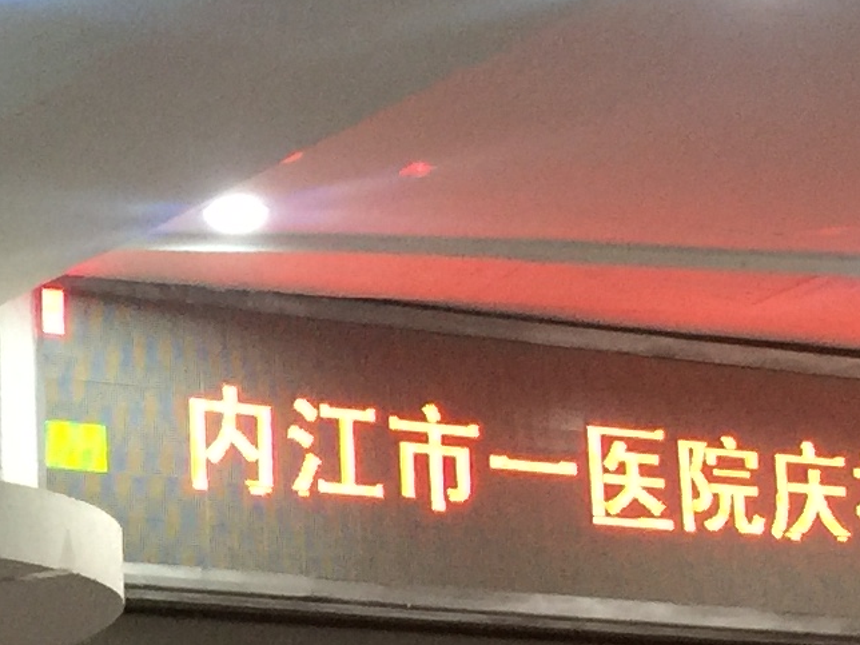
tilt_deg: +13.9
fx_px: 3652
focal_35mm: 147
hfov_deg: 13.3
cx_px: 126
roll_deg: +1.3
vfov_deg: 10.1
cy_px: 405
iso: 100
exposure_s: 1/17
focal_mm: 4.15
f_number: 2.2
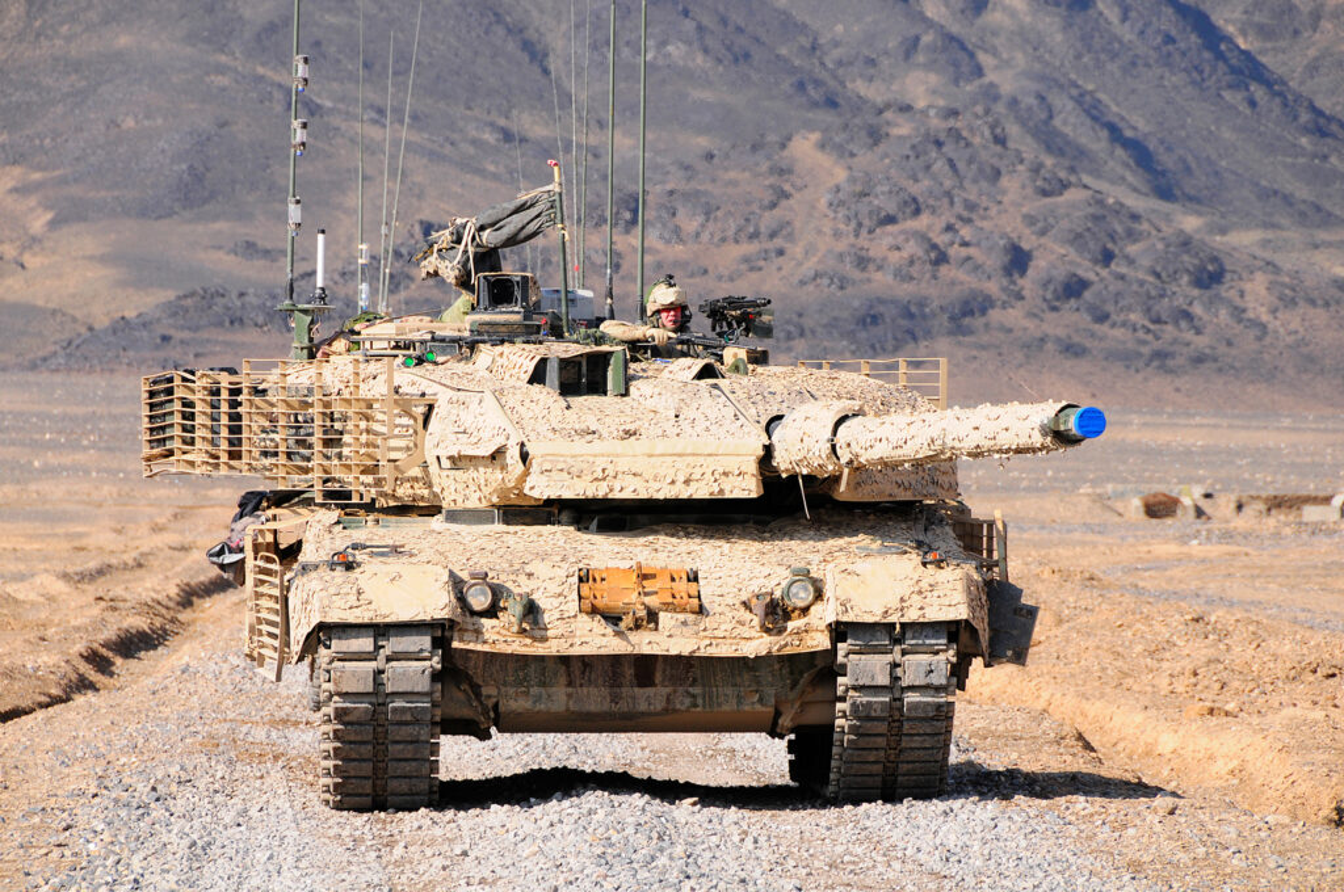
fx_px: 11186
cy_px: 446
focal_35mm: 300
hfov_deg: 6.9
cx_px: 672
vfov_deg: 4.6
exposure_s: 1/400
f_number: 10
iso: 250
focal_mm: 200
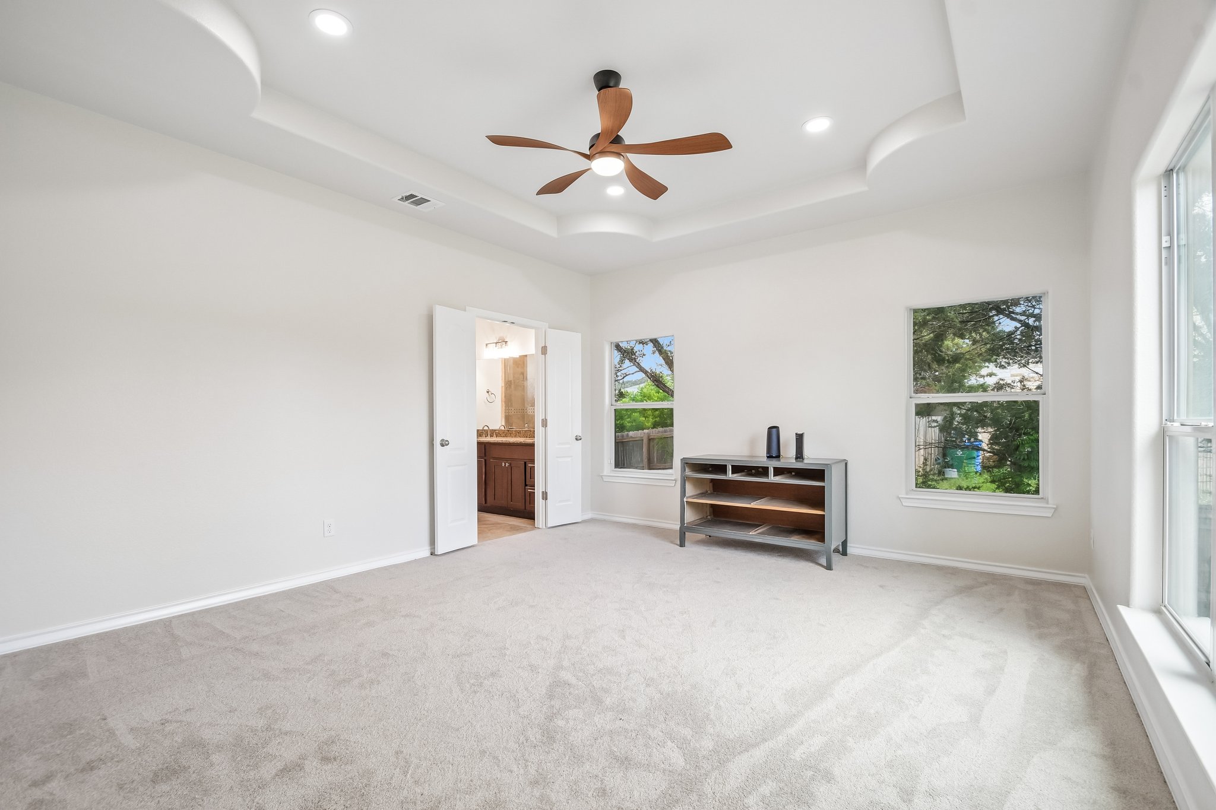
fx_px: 507
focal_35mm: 15
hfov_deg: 100.4
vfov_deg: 77.3
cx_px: 608
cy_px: 405
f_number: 8
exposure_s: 1/40
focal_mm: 10
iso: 400
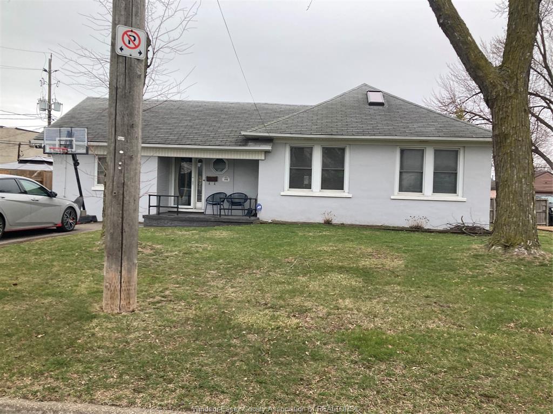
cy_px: 207
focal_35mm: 28
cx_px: 276
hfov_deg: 63.4
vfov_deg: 49.7
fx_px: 447
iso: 80
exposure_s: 1/101
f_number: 1.8
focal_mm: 3.99
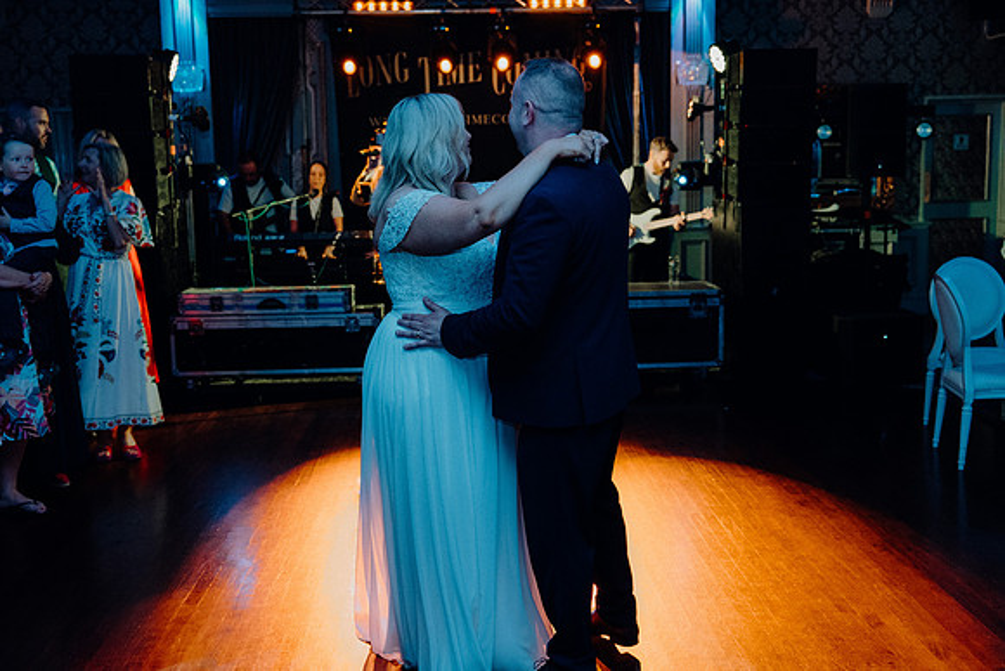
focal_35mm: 40
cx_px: 502
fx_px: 1117
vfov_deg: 33.4
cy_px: 336
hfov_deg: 48.4
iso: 2500
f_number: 3.5
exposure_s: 1/160
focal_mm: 40
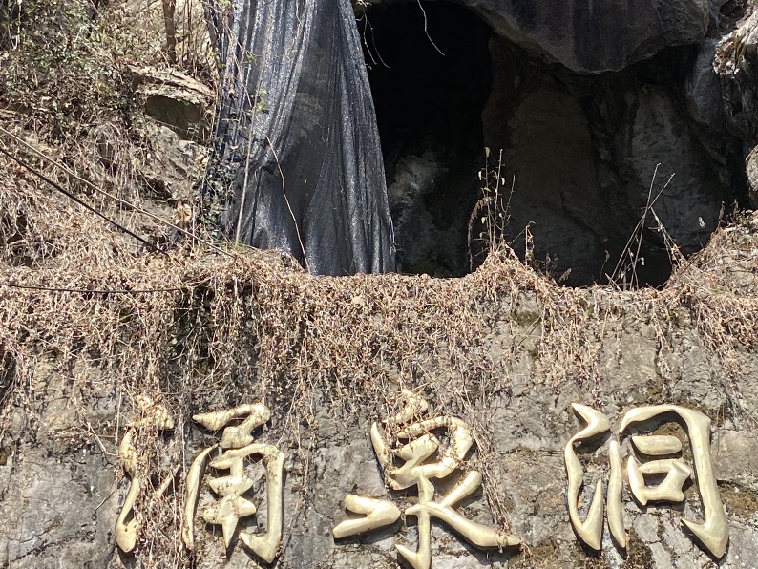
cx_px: 472
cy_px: 365
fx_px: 1446
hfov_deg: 29.3
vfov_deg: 22.2
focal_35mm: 66
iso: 32
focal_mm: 4.25
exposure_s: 1/1362
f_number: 1.8
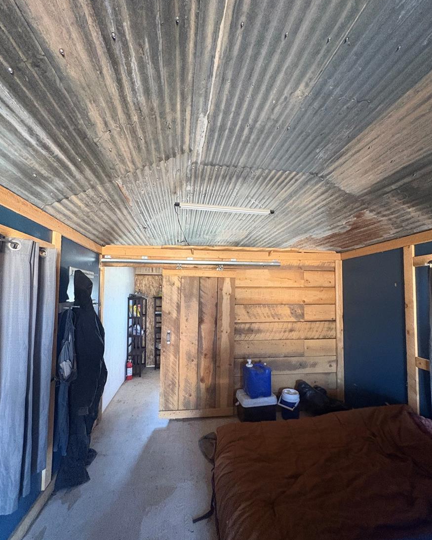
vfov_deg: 96.7
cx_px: 214
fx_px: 240
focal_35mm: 15
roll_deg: -1.3
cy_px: 281
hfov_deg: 84.1
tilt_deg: +3.9
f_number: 2.2
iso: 640
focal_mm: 2.22
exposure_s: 1/60
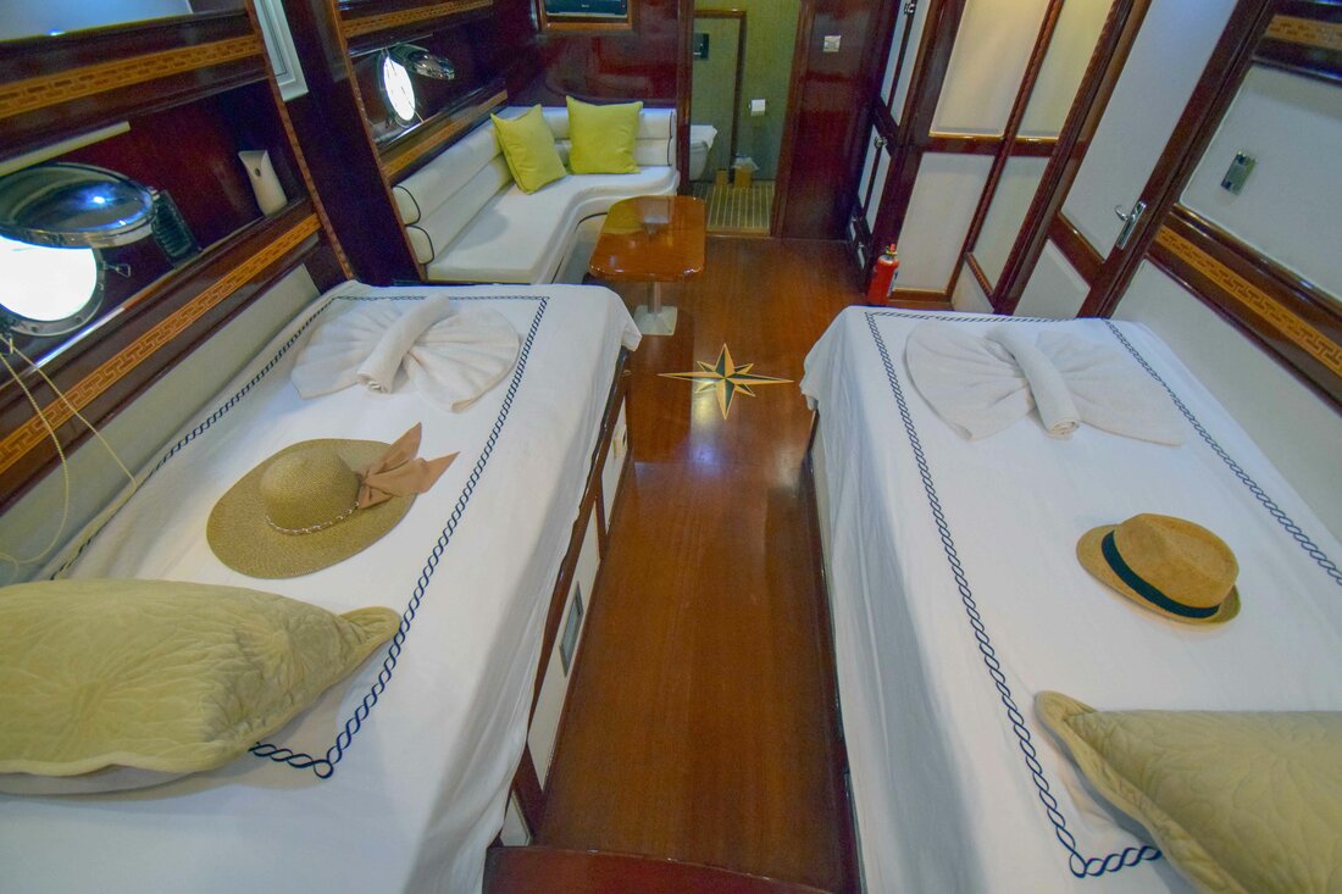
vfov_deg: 77.3
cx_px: 671
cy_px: 447
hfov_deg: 100.4
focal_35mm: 15
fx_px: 559
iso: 2500
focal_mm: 10
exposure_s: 1/60
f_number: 4.5
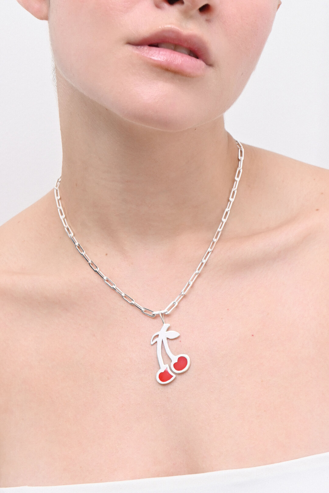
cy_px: 246
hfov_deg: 18.2
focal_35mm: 75
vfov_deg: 27.0
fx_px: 1028
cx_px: 164
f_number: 9
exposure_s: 1/50
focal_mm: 50
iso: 200
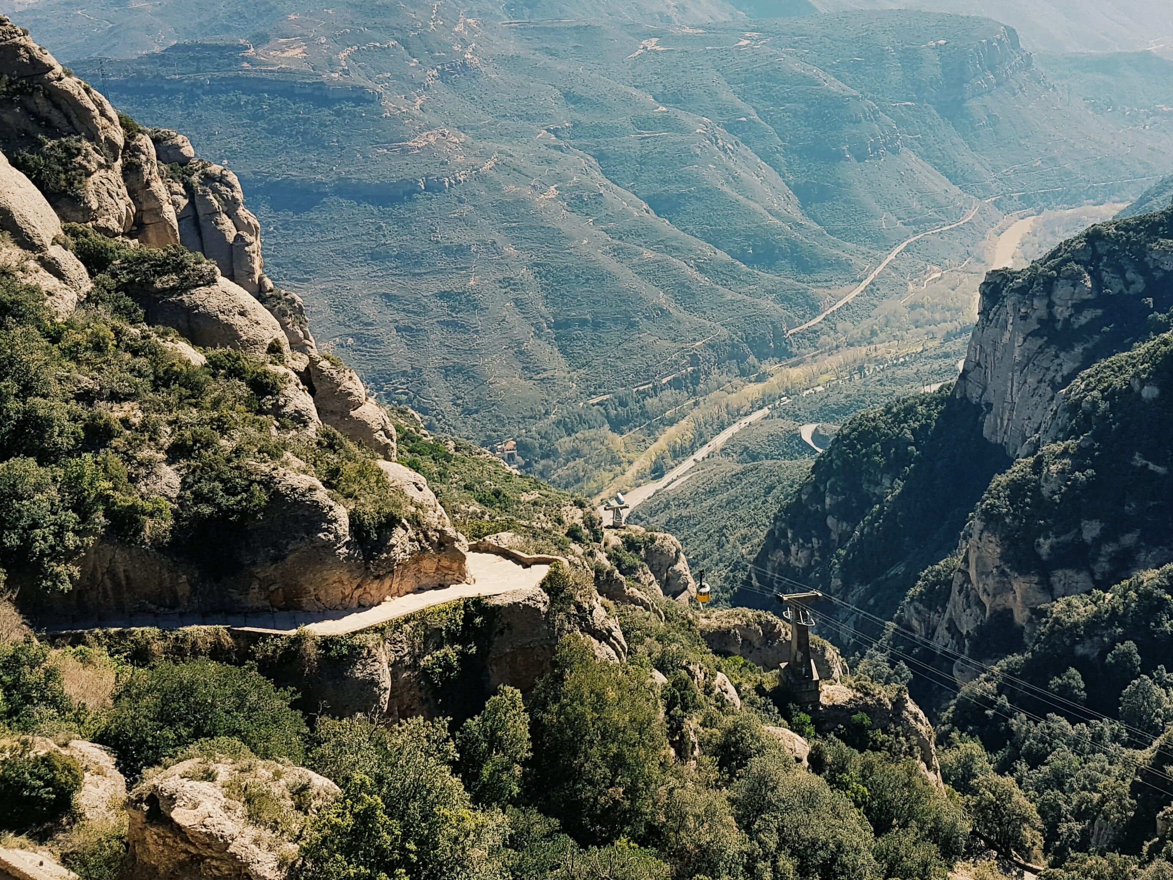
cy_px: 306
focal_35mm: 38
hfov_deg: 48.4
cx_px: 746
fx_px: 1288
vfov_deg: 37.4
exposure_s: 1/1832
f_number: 1.7
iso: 40
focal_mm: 4.2
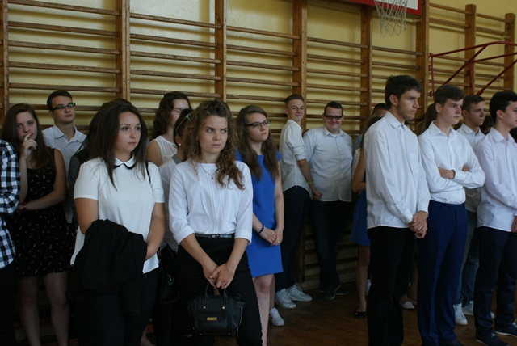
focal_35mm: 39
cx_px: 258
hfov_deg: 49.5
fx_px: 561
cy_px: 173
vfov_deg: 34.3
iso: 400
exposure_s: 1/60
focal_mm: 26
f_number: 5.6
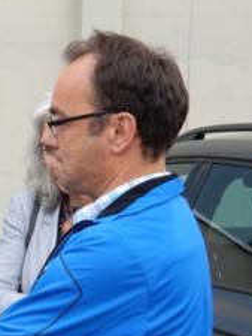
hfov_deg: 12.8
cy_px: 238
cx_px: -94
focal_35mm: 111
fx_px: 1076
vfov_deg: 17.6
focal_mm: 8.9
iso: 80
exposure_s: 1/60
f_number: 4
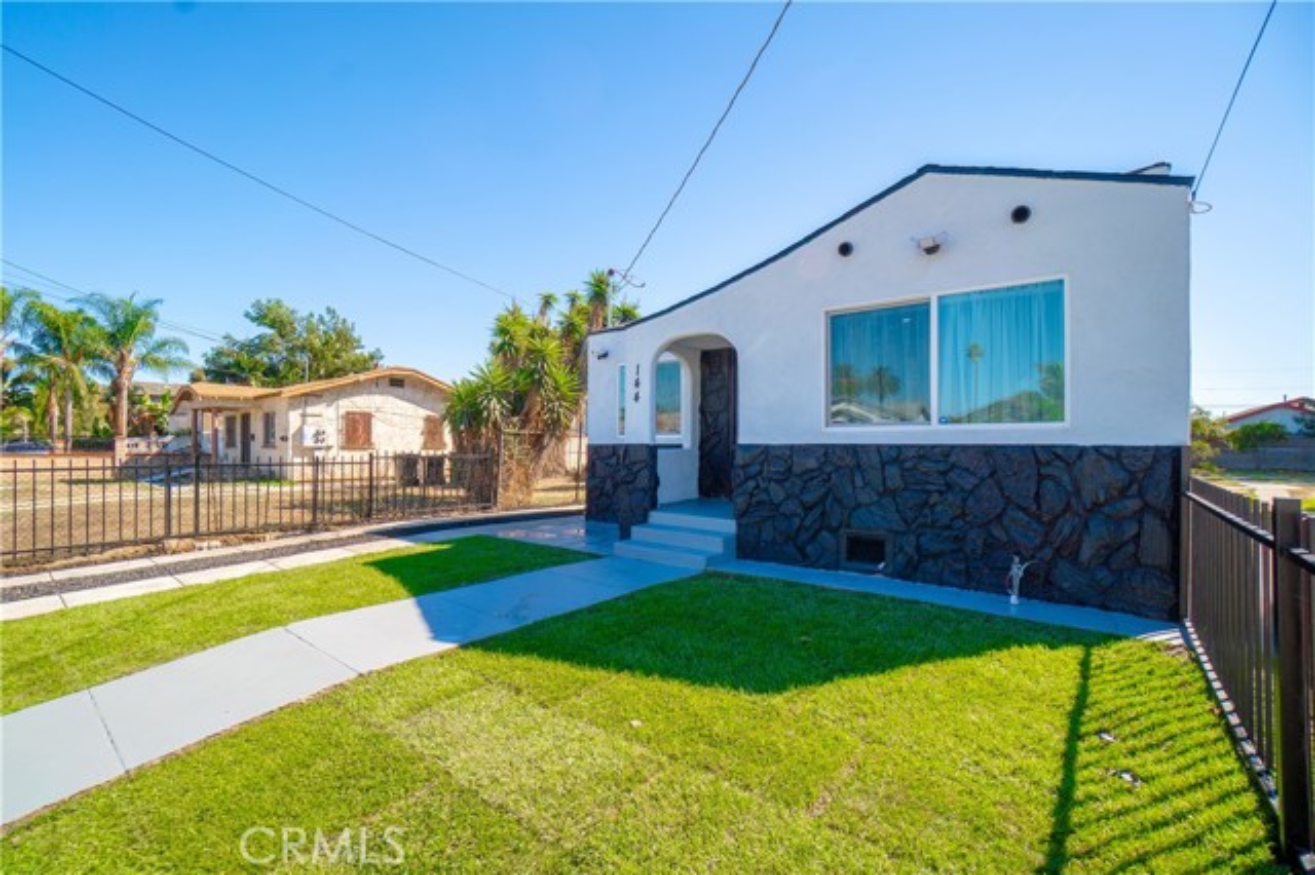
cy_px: 438
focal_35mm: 15
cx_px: 658
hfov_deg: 100.4
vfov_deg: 77.3
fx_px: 548
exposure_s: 1/250
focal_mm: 10
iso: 100
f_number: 7.1
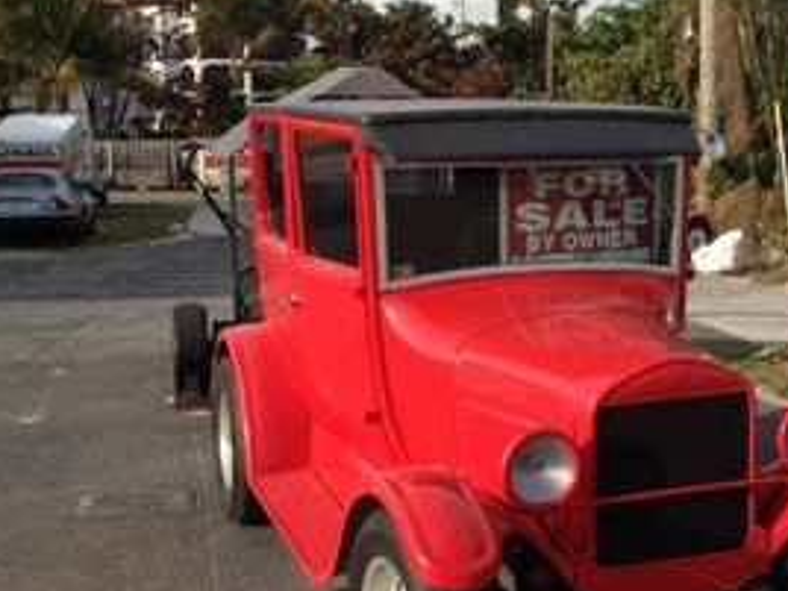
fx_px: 1548
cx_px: 609
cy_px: 303
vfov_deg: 21.6
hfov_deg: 28.1
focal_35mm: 68
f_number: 2.4
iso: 64
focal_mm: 4.28
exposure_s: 1/1200
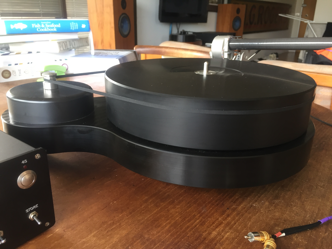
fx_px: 278
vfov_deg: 48.2
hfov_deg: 61.7
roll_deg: -1.6
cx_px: 166
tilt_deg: -20.1
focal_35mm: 29
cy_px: 124
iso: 80
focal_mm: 4.15
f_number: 2.2
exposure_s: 1/33
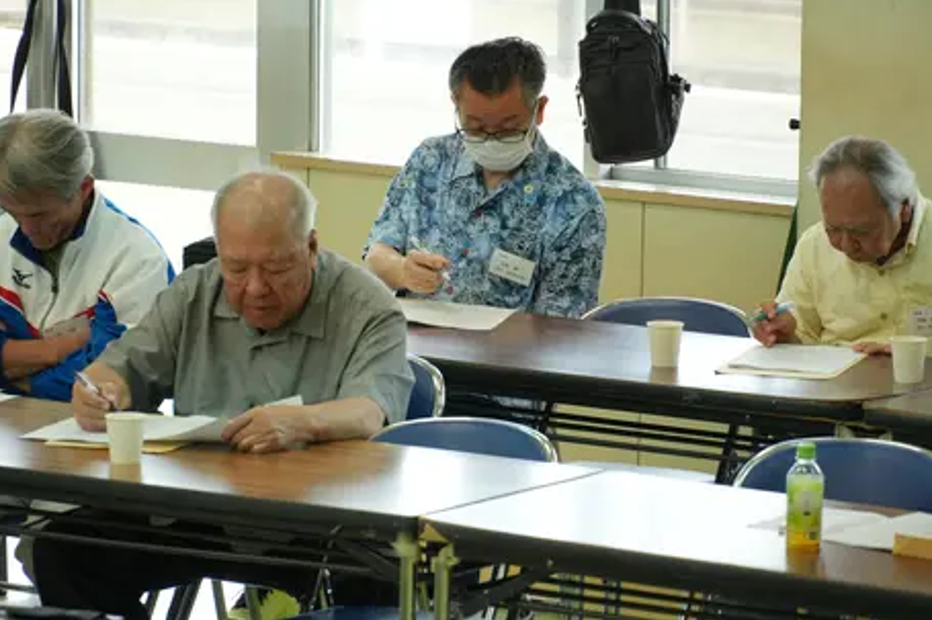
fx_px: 5759
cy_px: 283
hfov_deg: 9.3
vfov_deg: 6.2
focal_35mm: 223
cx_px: 447
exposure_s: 1/250
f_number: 5.6
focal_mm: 135
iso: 2500
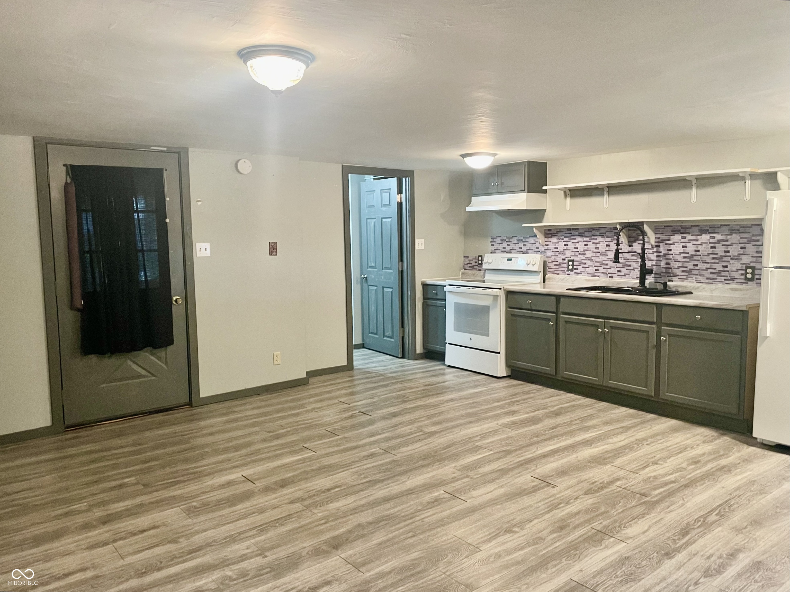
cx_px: 395
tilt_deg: -4.3
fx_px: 593
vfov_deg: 53.1
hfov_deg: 67.3
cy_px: 296
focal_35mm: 26
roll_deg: +2.1
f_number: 1.6
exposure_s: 1/60
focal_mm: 4.2
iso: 400
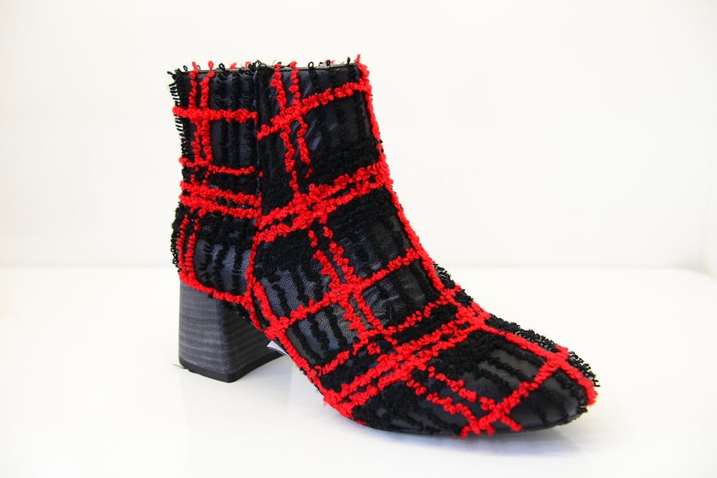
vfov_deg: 31.9
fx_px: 836
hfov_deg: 46.4
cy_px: 239
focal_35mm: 42
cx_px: 358
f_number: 5.6
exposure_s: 1/125
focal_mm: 42
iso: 640
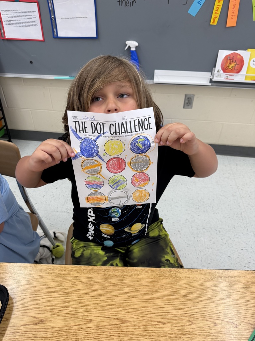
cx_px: 128
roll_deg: -0.8
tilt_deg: -37.9
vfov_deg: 71.6
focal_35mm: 24
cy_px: 170
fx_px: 236
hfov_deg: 56.8
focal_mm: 6.76
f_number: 1.78
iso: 200
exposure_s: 1/120
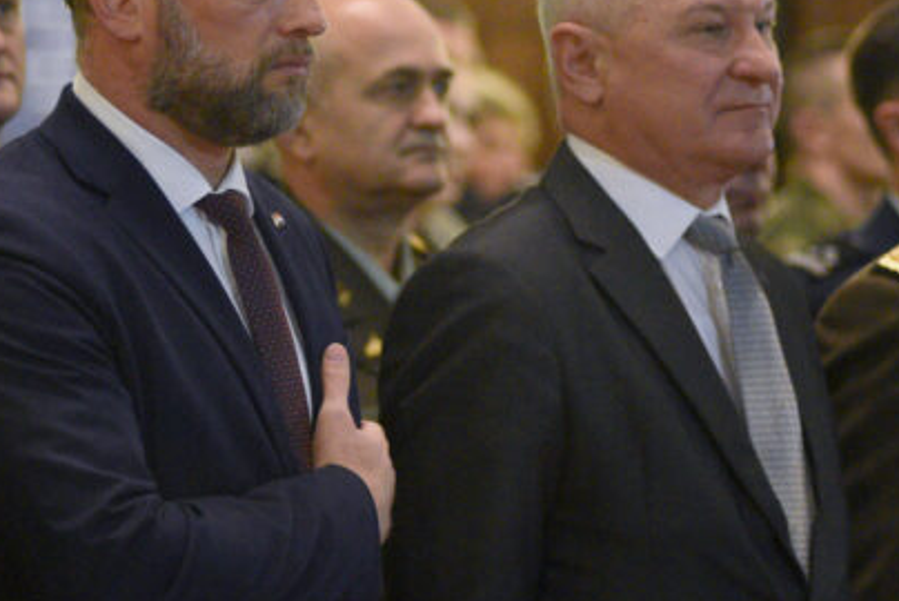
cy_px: 249
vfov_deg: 4.8
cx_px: 76
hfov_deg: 7.2
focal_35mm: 284
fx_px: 7097
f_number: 2.8
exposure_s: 1/200
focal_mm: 112
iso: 6400
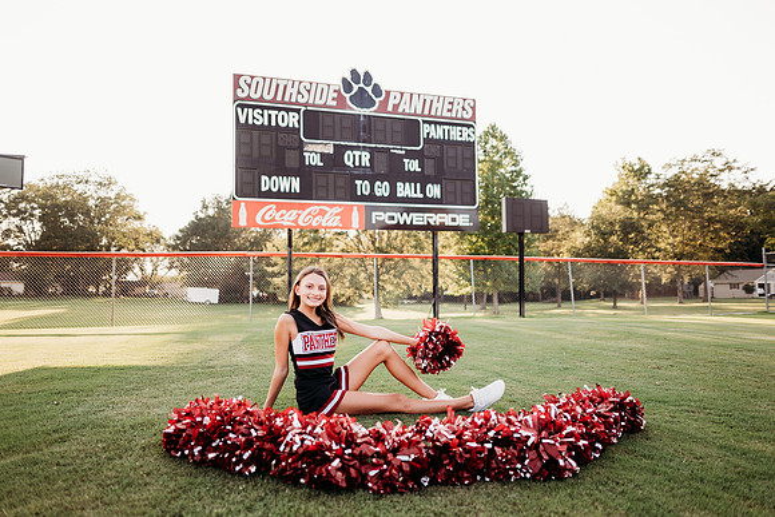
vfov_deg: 53.2
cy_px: 258
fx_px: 517
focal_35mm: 24
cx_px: 388
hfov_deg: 73.7
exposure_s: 1/500
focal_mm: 24
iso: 125
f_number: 2
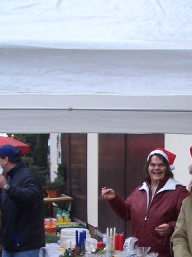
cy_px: 240
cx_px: 174
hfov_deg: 17.5
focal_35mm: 83
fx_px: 615
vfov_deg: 22.9
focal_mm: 5.8
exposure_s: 1/50
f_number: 2.6
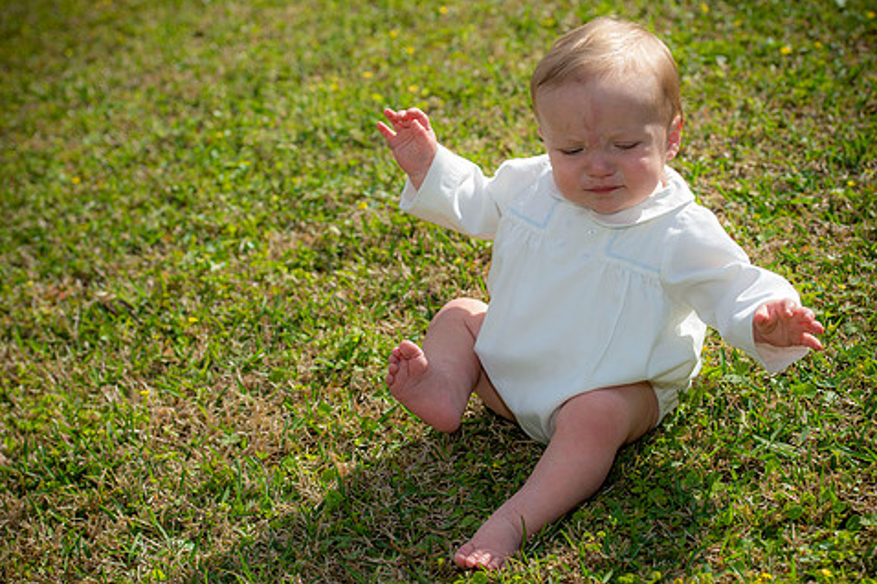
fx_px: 2069
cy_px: 349
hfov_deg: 23.9
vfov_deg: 16.0
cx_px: 455
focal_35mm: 85
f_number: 4.5
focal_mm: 70
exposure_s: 1/400
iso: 50
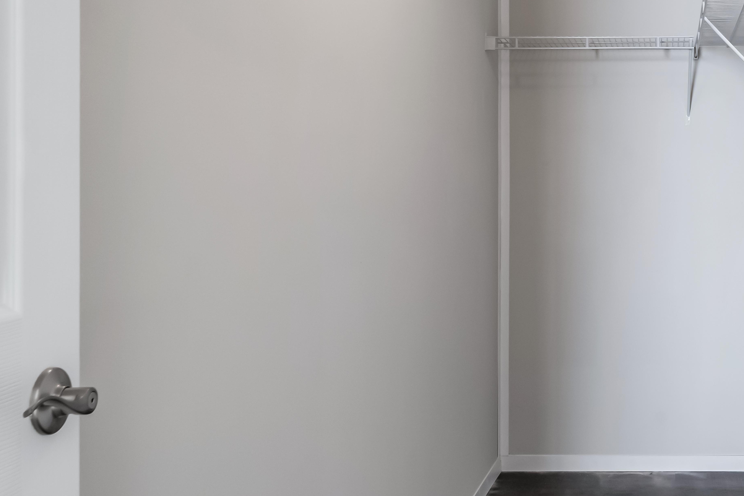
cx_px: 366
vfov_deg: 34.1
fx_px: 806
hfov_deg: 49.6
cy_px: 205
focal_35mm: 39
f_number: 9
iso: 1250
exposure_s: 1/60
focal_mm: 24
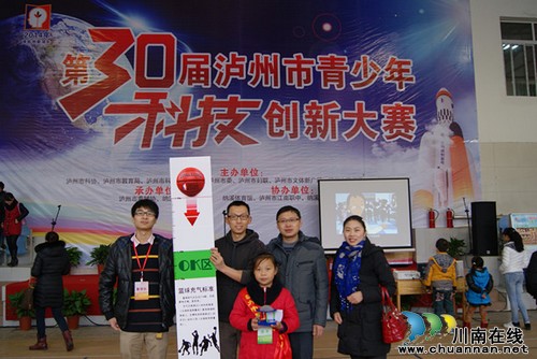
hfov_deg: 57.2
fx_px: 493
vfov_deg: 40.0
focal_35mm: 33
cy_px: 180
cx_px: 268
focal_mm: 22
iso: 160
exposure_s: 1/40
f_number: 4
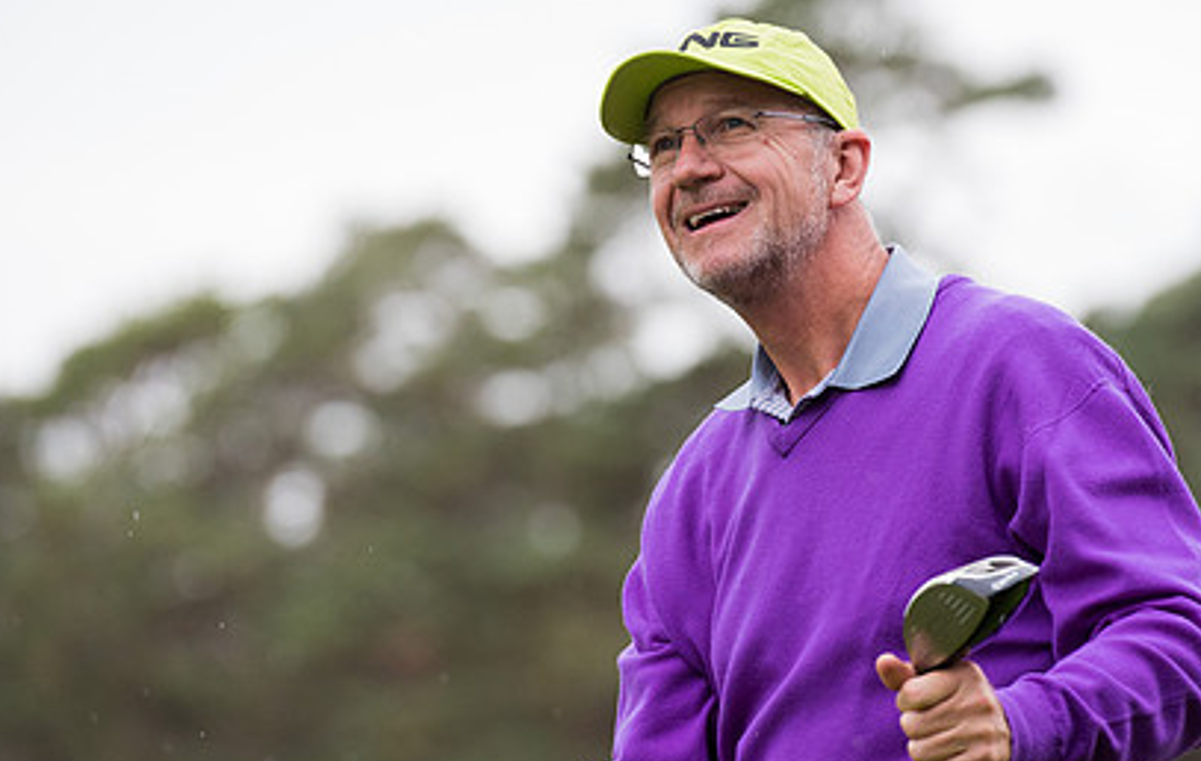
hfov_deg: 6.3
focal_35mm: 333
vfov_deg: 4.0
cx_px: 706
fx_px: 10943
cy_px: 382
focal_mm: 200
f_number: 4
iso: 1000
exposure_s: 1/1000
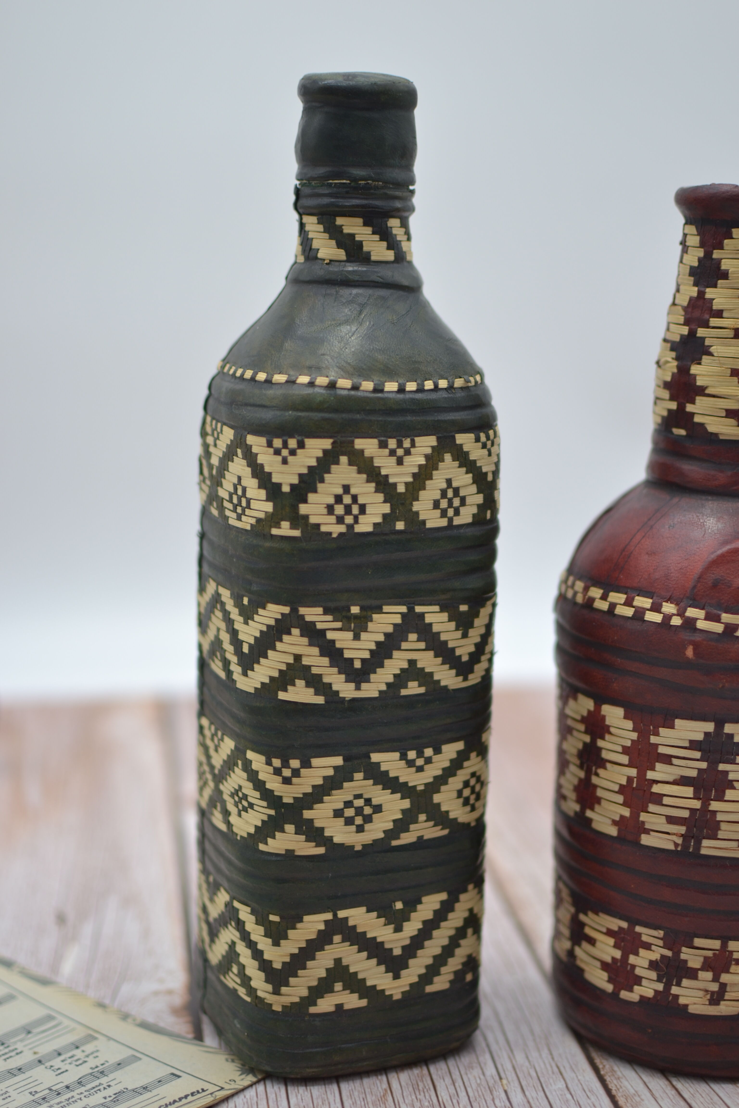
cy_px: 554
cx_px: 370
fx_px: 1616
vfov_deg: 37.9
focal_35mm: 52
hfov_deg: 25.8
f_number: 1.8
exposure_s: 1/400
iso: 100
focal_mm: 35
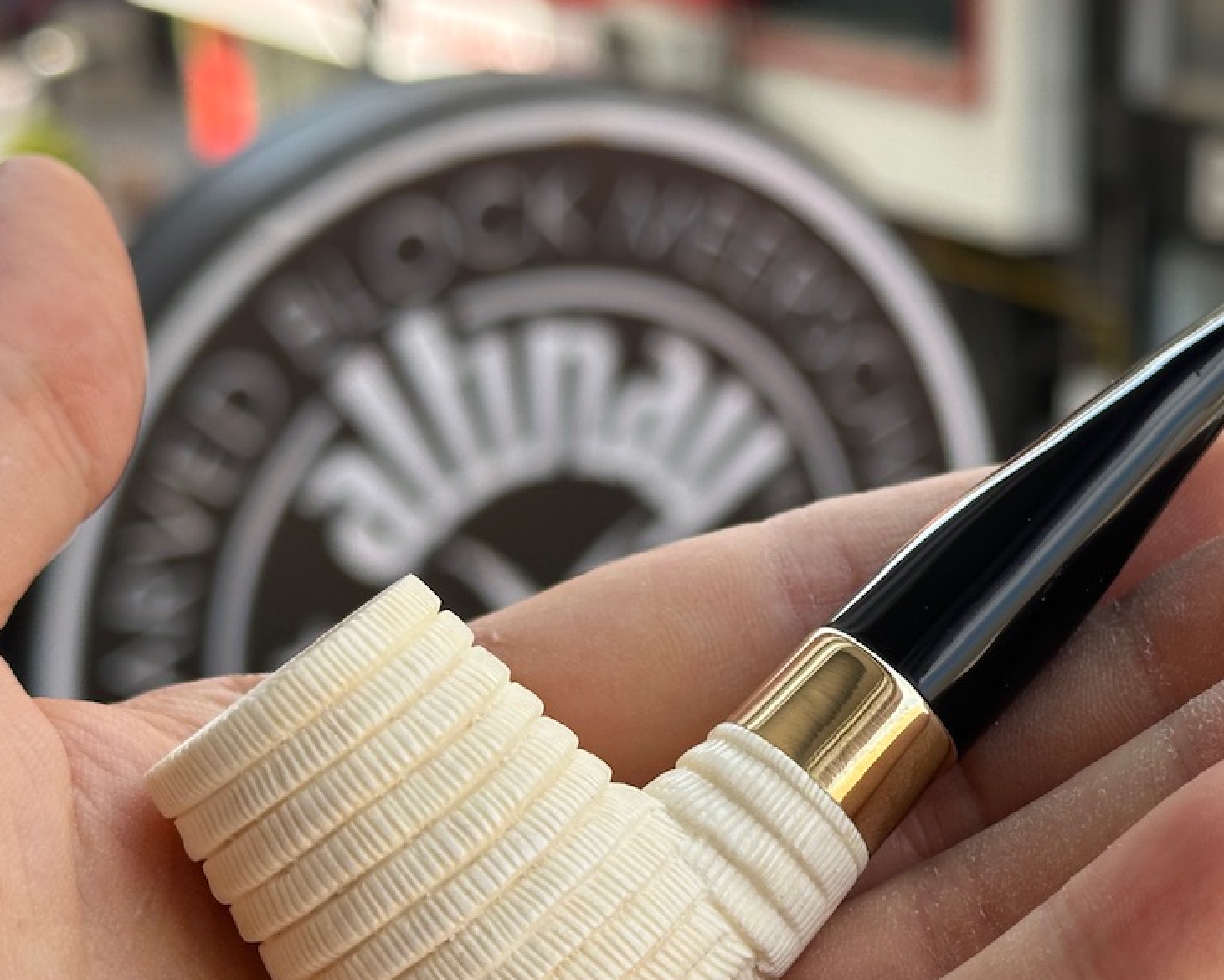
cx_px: 852
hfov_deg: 23.1
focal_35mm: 82
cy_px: 633
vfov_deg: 18.7
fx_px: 2971
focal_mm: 6.86
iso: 64
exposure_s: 1/627
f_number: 1.78
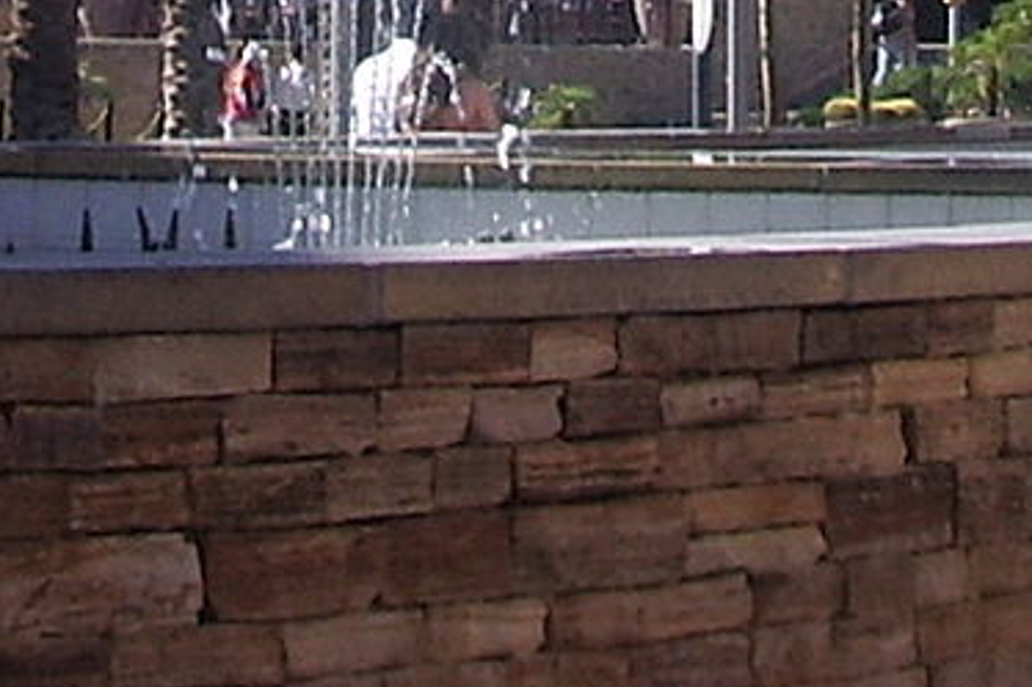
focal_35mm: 187
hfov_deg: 11.0
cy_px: -905
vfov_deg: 7.0
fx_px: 5358
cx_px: 284
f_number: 4.3
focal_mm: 5.8
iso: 50
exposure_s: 1/320
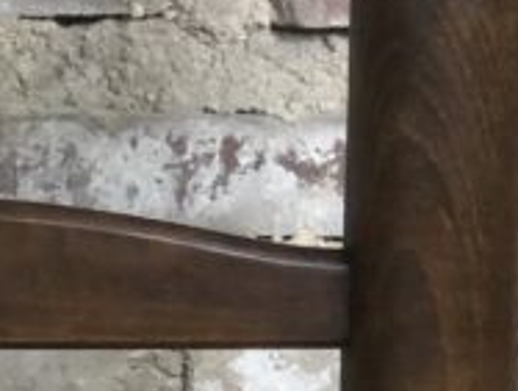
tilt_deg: -18.1
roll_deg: -0.1
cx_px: -116
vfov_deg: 5.2
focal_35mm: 284
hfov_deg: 6.9
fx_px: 4258
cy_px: 713
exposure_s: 1/33
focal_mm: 6
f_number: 2.4
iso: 125
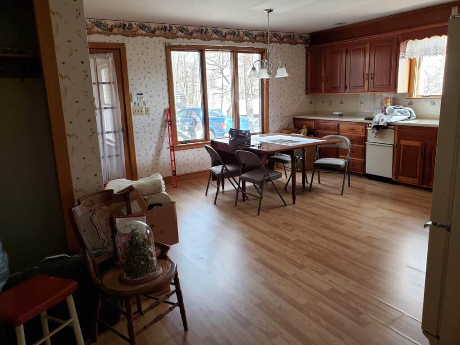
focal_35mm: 26
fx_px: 346
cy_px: 172
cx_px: 230
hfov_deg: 67.3
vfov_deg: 53.1
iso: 125
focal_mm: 4.3
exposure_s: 1/38
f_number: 2.4
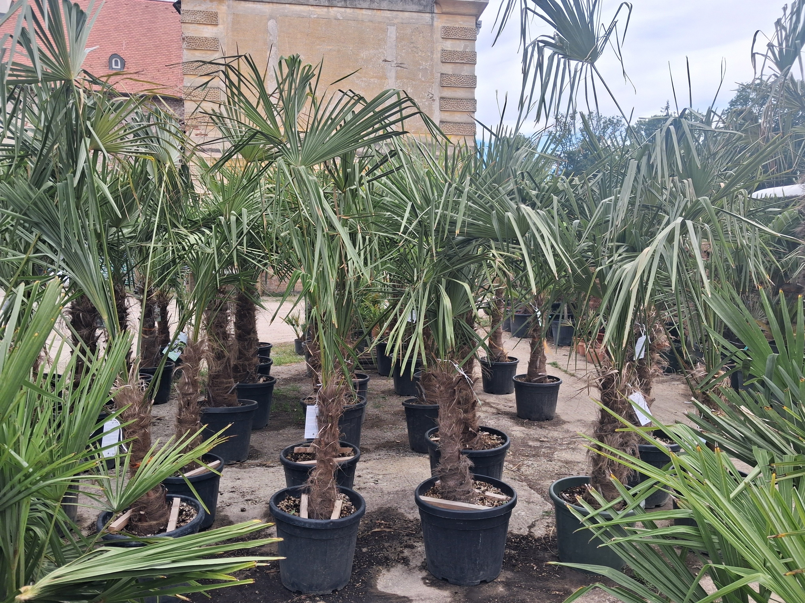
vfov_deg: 51.4
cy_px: 302
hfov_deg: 65.3
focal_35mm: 27
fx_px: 628
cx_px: 402
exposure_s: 1/301
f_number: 1.8
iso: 20
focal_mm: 4
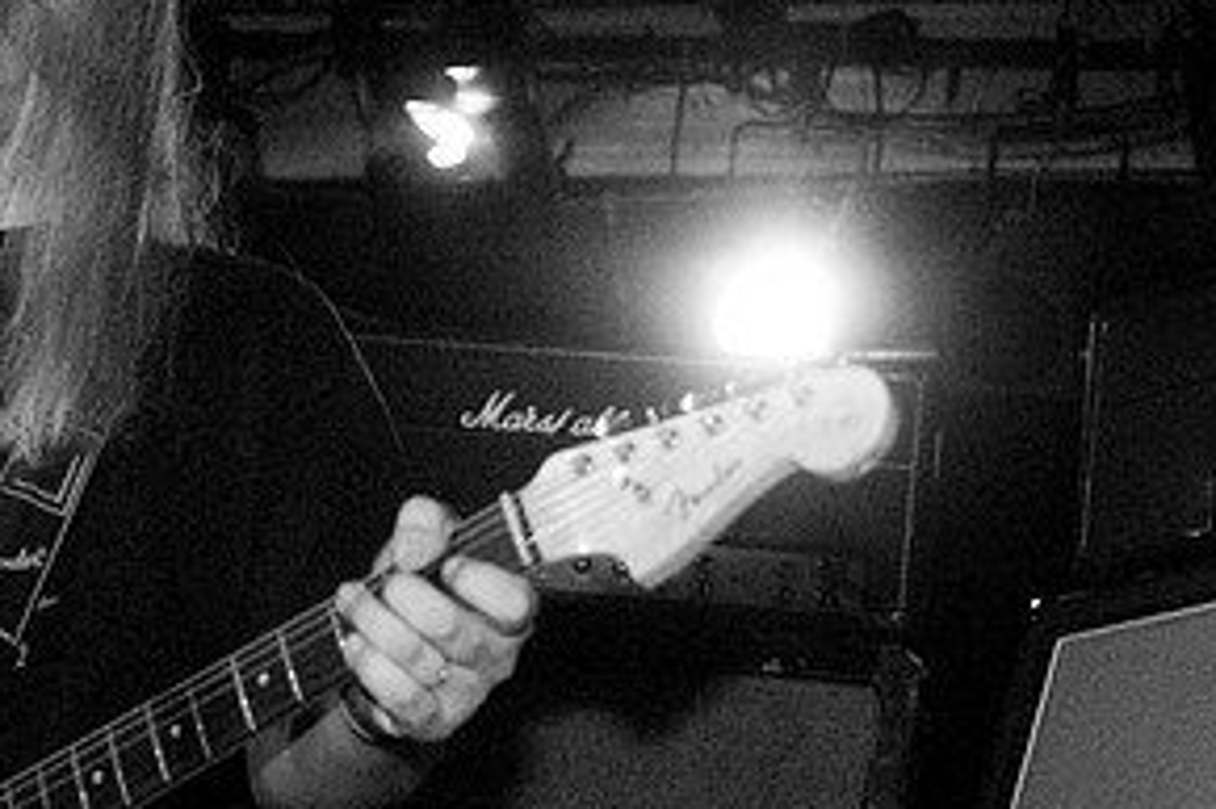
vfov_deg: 13.0
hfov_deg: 19.3
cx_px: 323
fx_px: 3545
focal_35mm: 105
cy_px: 457
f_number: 2.8
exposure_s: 1/60
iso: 1600
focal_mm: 35
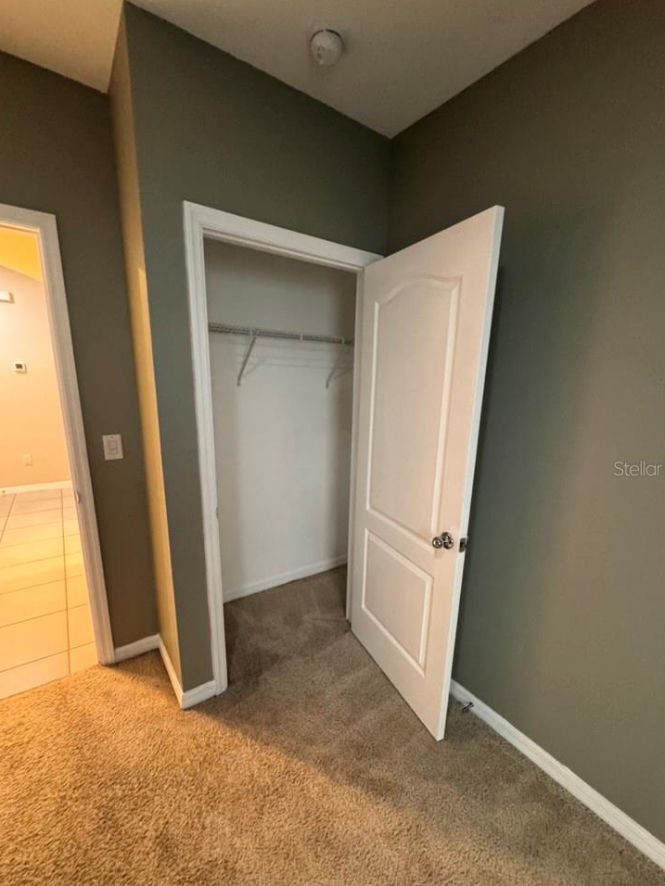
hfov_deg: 81.7
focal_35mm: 15
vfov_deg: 98.1
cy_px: 468
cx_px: 345
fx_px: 384
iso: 800
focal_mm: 2.22
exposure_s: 1/60
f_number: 2.2
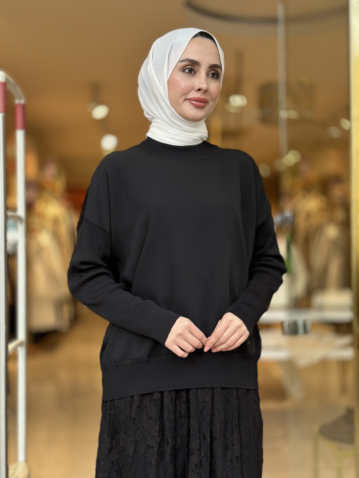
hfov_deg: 30.3
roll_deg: -0.4
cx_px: 180
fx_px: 664
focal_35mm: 48
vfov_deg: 39.7
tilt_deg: +0.9
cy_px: 239
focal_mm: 6.86
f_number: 1.78
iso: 64
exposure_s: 1/133
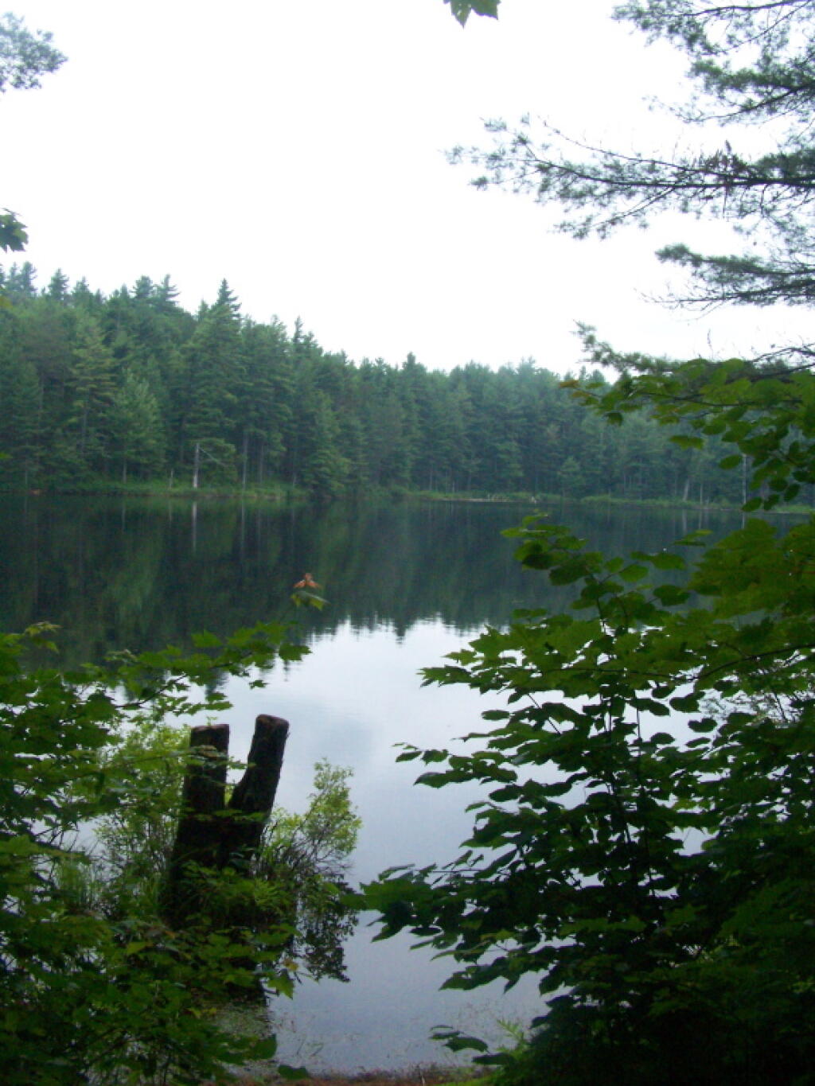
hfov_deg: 37.7
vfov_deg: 49.0
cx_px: 408
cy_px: 543
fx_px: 1193
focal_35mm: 38
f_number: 5.6
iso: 400
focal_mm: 6.3
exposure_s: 1/640
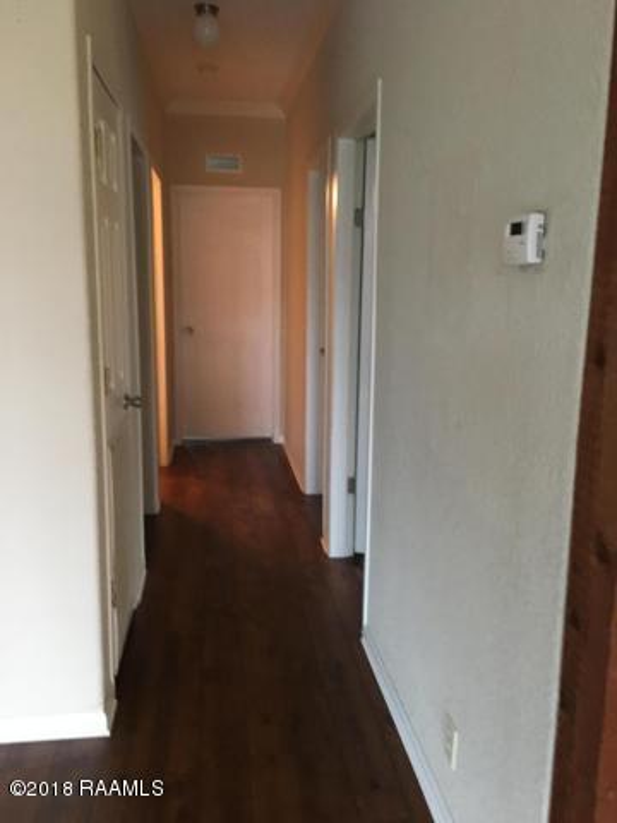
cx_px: 308
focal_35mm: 29
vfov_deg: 61.7
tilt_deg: -8.4
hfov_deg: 48.2
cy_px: 412
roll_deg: -1.2
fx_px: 689
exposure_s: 1/15
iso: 200
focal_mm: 4.15
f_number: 2.2
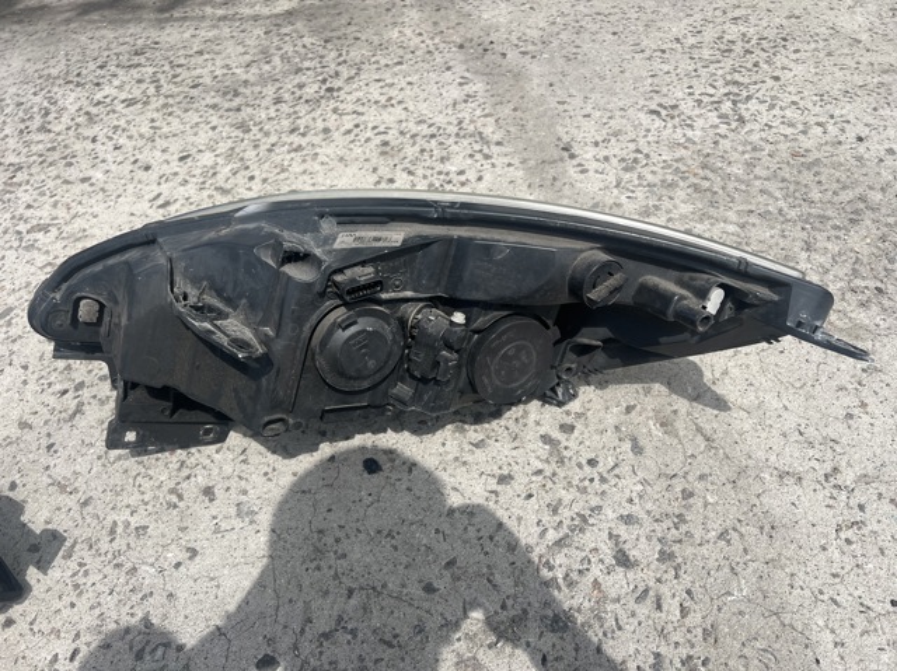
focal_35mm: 26
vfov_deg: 53.0
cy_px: 336
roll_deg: +8.1
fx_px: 673
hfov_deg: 67.3
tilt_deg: -44.6
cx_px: 448
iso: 50
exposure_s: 1/3460
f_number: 1.5
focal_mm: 5.7
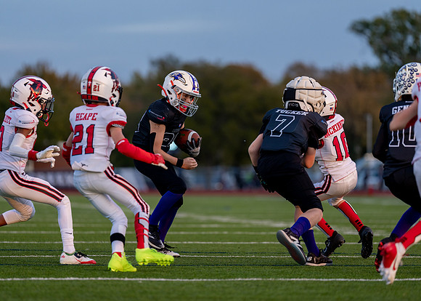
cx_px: 210
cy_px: 150
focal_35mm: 219
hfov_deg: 9.2
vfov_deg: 6.6
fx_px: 2612
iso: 500
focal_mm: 200
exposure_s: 1/1250
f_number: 2.8
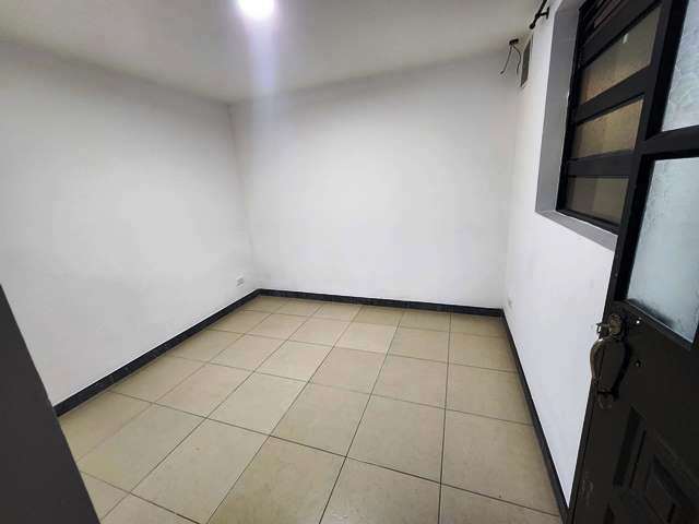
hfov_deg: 106.2
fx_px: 263
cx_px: 350
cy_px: 262
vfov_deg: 89.9
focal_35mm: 13
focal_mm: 2.2
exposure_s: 1/40
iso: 320
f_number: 2.2
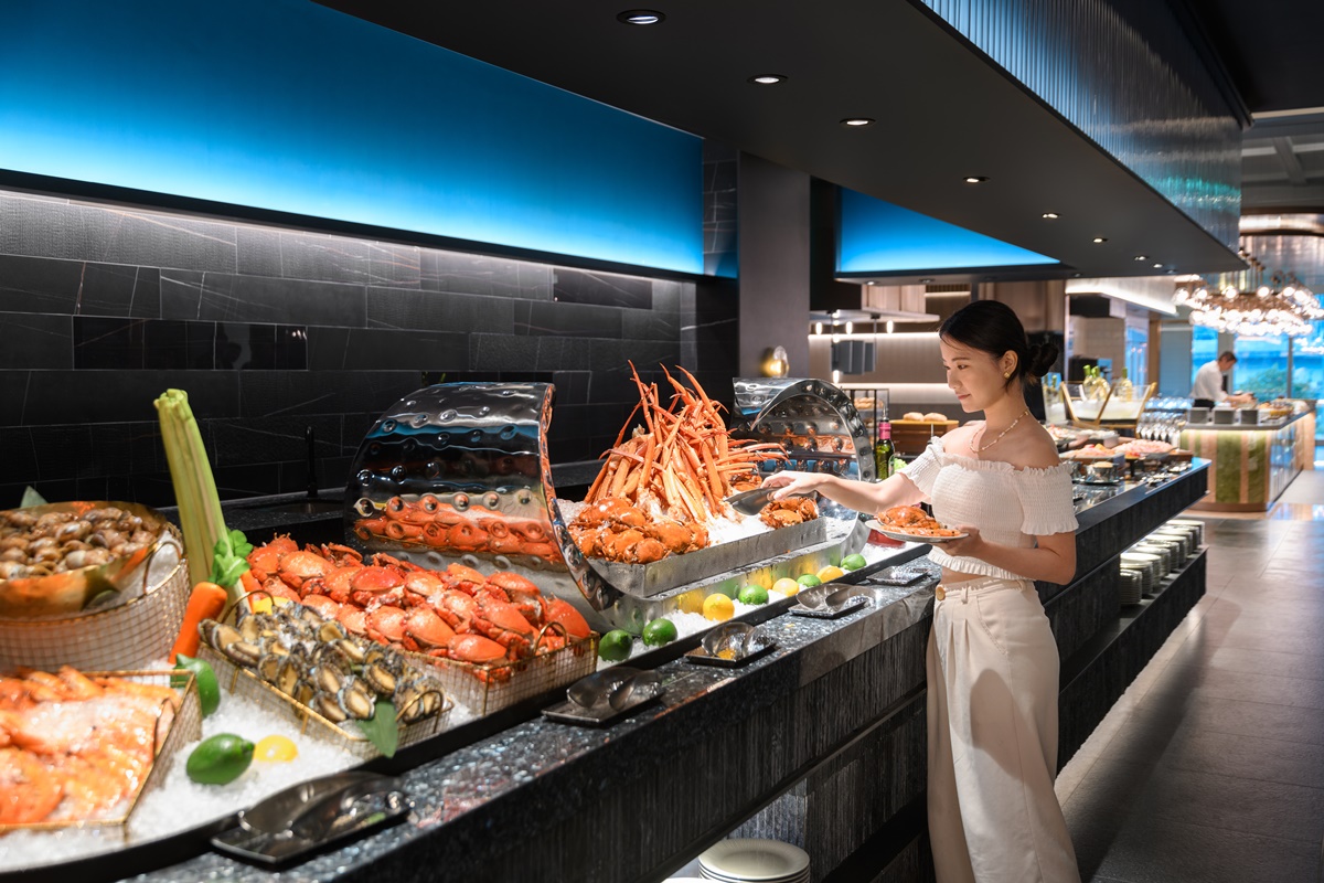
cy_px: 442
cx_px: 662
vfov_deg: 37.9
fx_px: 1287
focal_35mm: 35
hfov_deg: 54.4
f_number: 4
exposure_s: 1/10
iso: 250
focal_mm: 35
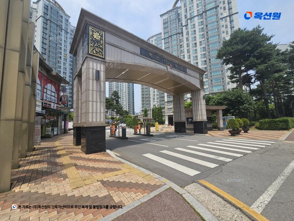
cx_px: 147
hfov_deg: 106.2
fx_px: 110
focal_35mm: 13
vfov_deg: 89.9
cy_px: 110
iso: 50
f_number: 2.2
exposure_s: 1/2497
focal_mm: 2.2
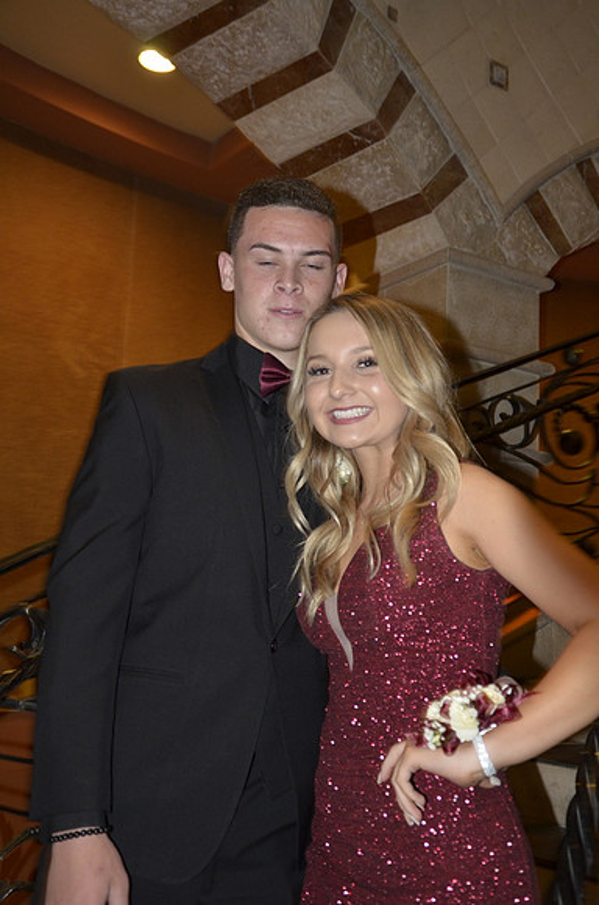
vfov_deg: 49.6
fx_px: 978
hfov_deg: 34.1
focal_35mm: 39
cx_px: 300
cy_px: 452
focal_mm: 26
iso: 800
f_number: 3.5
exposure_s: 1/30
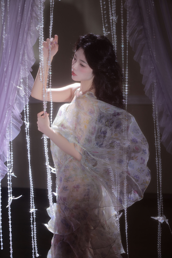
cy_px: 129
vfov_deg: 27.3
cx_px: 86
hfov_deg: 18.4
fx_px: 530
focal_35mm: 74
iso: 800
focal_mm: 75
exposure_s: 1/320
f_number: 4
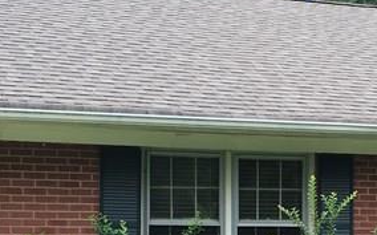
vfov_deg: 11.6
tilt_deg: -1.0
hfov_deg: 18.4
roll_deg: -0.8
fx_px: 1140
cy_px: 264
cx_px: 358
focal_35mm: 111
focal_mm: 4.15
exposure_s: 1/218
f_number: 2.2
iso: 25
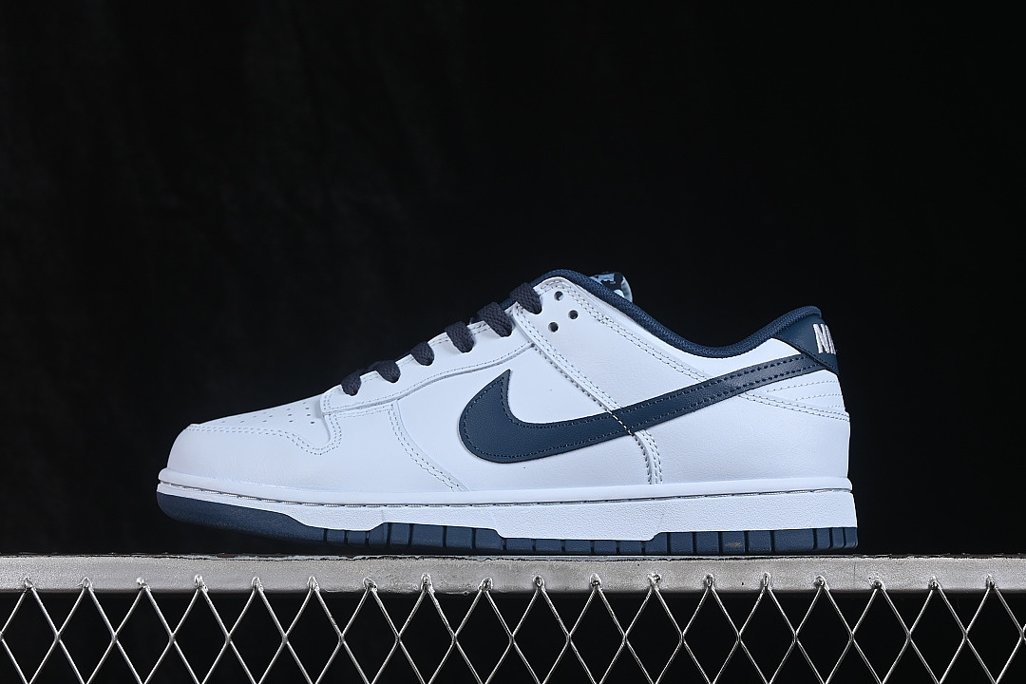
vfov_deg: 18.2
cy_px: 342
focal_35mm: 75
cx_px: 513
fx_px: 2137
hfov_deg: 27.0
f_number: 8
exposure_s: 1/80
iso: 160
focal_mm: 50
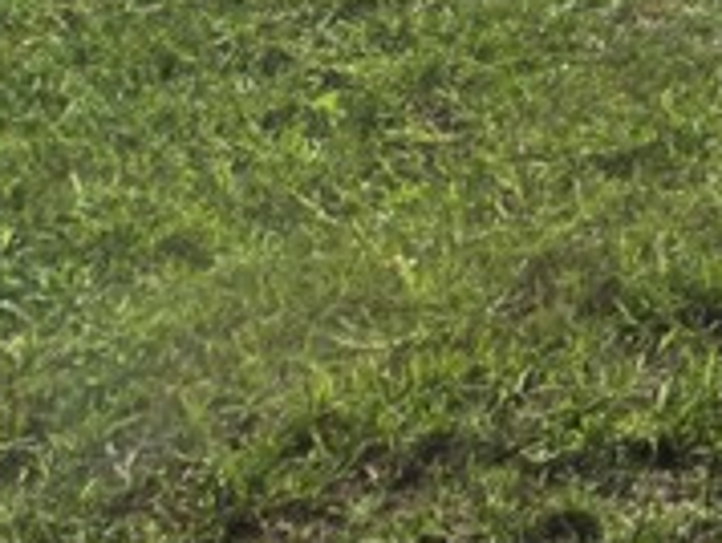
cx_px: 2024
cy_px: -831
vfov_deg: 9.7
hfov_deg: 11.0
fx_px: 2757
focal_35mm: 132
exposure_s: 1/2843
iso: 25
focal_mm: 5.4
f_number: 1.8
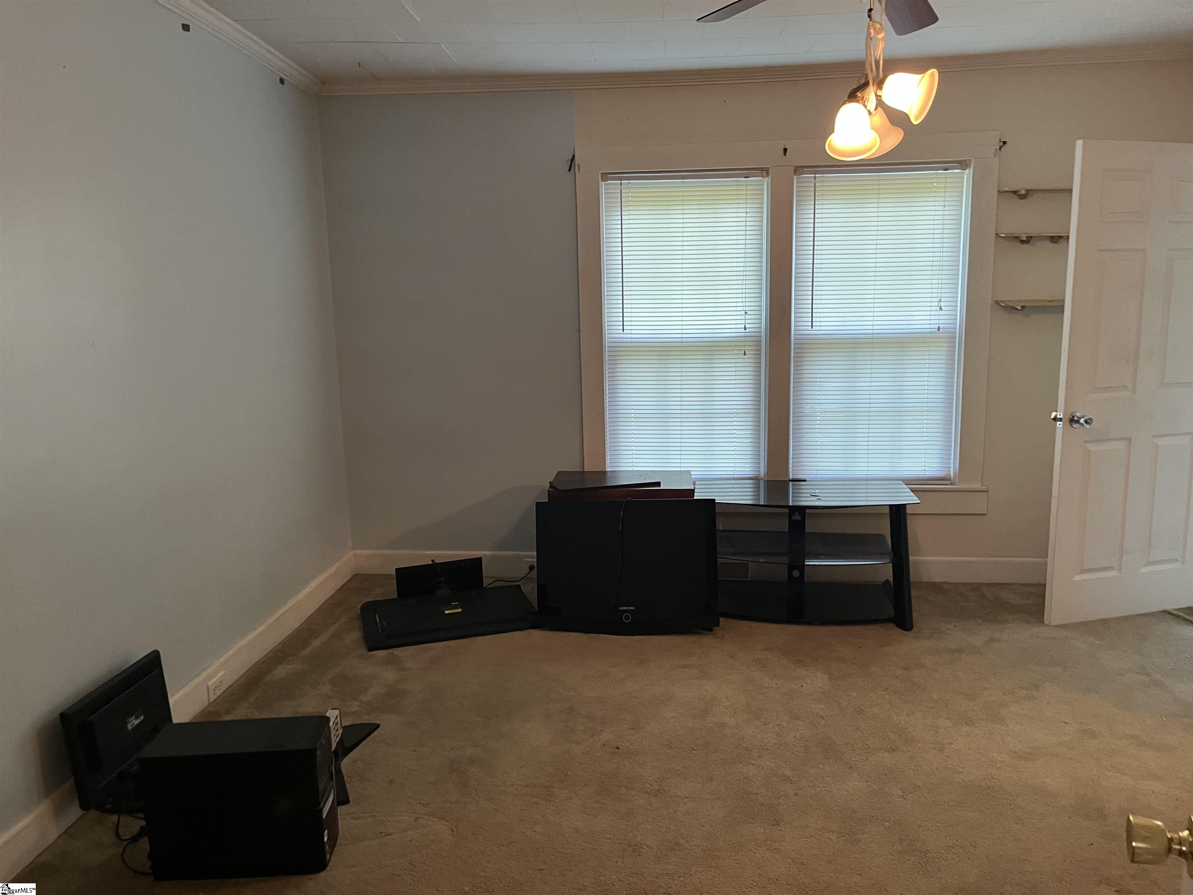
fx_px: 896
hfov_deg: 67.3
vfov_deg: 53.1
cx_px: 596
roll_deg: +0.7
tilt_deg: -10.1
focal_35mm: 26
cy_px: 448
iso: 250
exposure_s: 1/60
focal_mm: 5.1
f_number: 1.6
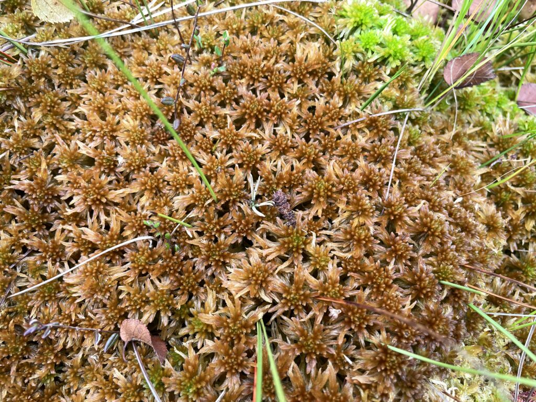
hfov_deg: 67.3
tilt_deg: -64.9
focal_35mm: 26
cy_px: 201
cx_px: 268
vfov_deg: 53.1
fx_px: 403
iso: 125
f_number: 1.6
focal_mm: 4.2
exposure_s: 1/121
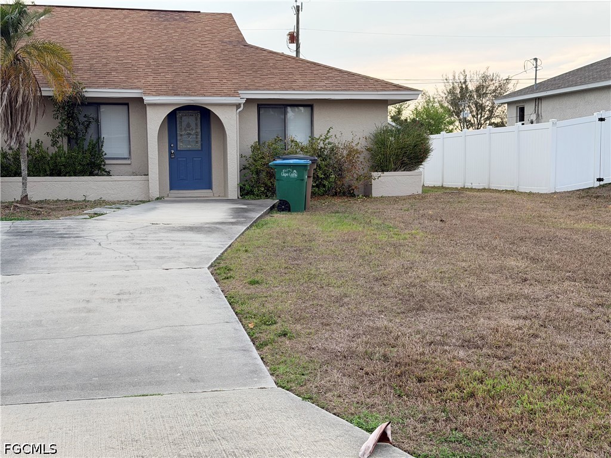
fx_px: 847
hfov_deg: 39.7
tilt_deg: -5.4
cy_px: 229
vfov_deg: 30.3
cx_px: 306
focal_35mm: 48
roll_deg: +1.6
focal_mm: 6.76
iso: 64
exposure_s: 1/615
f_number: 1.78
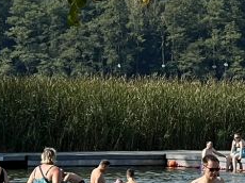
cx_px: 250
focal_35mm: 335
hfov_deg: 5.9
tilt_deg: -1.3
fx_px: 2369
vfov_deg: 4.4
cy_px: 168
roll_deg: -0.4
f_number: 2.8
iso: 32
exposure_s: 1/626
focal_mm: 9
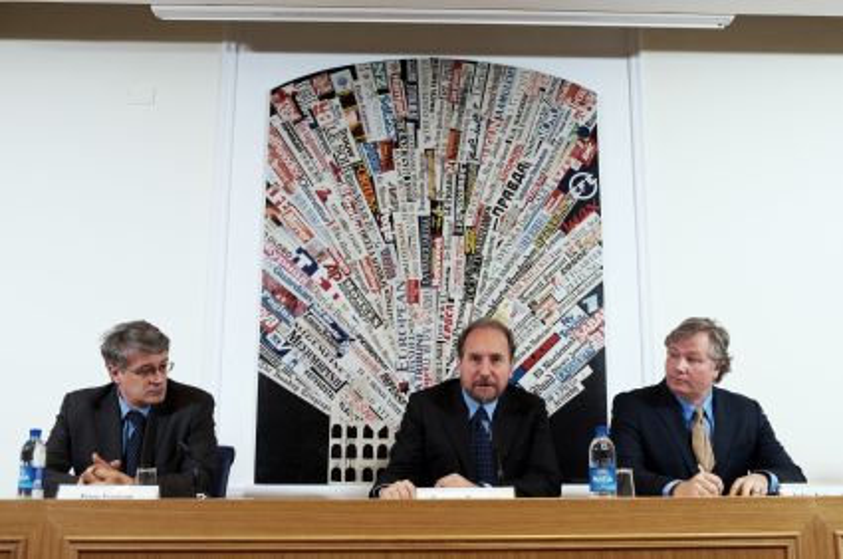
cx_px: 422
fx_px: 795
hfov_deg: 55.9
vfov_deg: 38.8
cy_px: 280
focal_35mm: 34
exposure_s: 1/60
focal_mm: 34
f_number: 5.6
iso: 1600
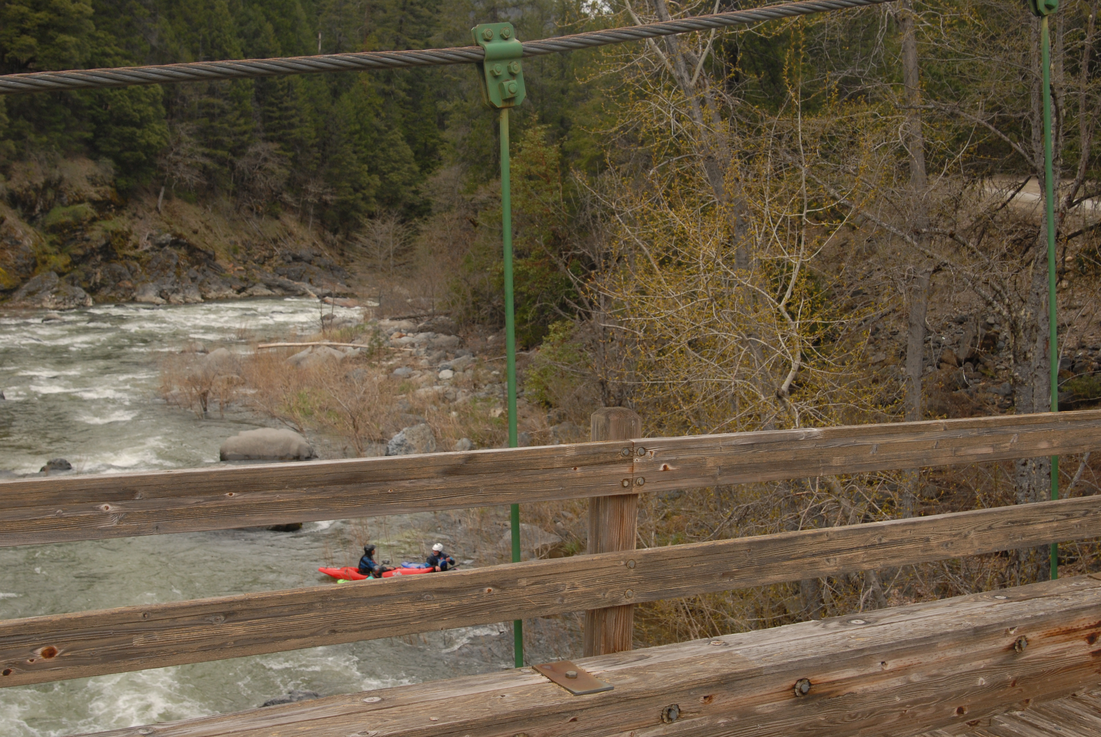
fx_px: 1286
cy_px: 368
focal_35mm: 42
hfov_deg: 46.3
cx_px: 550
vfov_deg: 32.0
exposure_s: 1/200
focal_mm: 28
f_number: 7.1
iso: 250
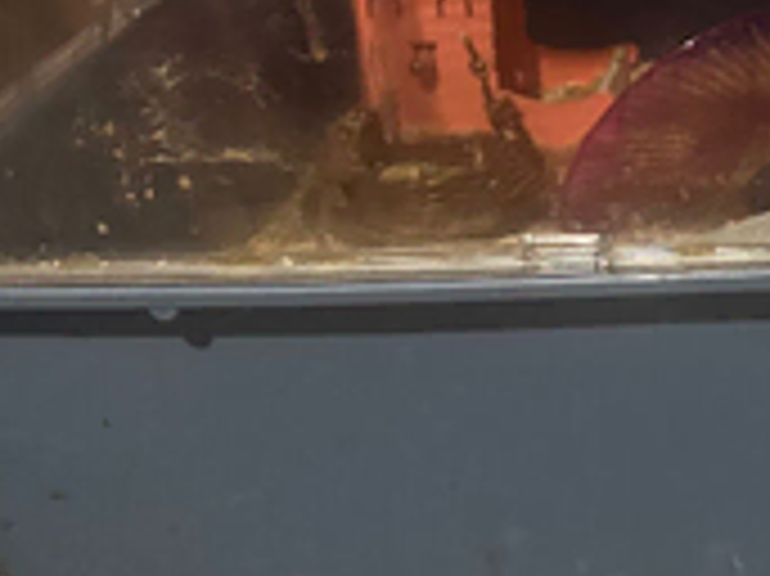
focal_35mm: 66
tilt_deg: -19.6
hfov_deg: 26.7
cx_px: 880
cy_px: -47
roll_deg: +0.7
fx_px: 1467
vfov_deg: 21.2
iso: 1000
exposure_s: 1/33
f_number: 1.78
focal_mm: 6.86
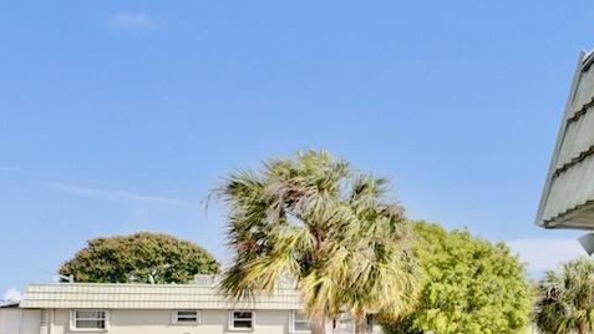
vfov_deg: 25.2
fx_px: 709
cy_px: 333
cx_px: 746
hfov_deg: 34.4
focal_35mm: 45
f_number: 10
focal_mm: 16
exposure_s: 1/1250
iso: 800
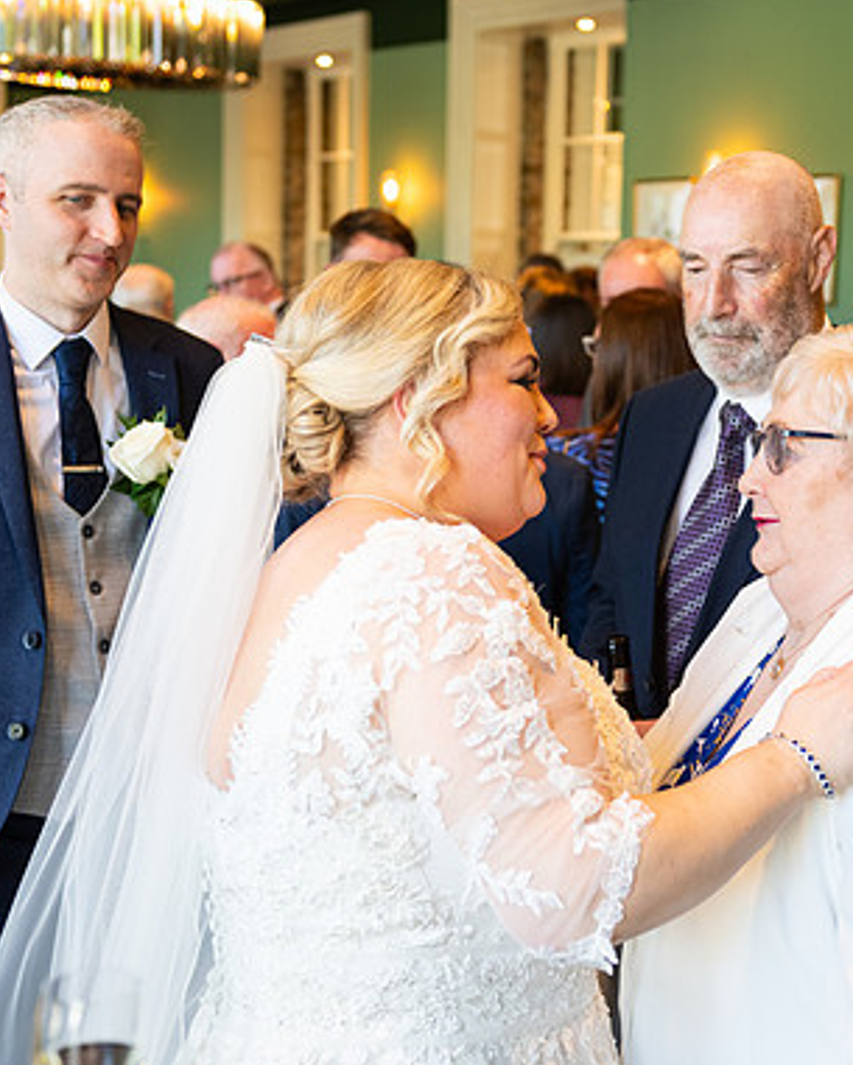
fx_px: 1893
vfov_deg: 31.4
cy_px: 530
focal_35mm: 60
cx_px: 643
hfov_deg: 25.1
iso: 800
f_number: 3.5
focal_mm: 42
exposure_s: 1/160
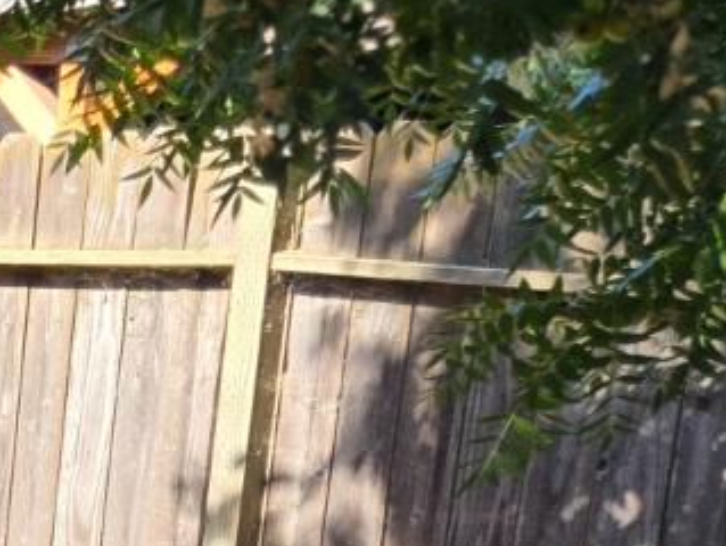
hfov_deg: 14.2
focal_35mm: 108
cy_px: 675
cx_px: -869
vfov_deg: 13.3
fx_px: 2268
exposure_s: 1/1276
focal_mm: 5.4
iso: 80
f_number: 1.8
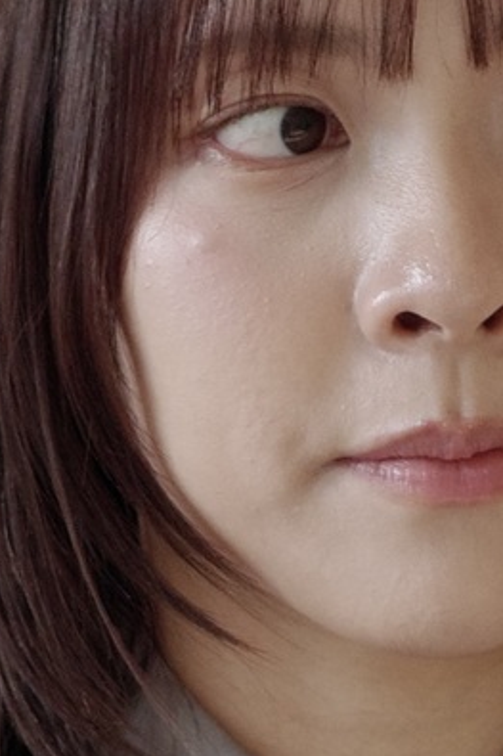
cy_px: 1407
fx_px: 6376
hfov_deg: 4.5
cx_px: 186
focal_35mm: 304
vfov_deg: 6.6
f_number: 2.8
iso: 320
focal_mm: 26
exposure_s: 1/400
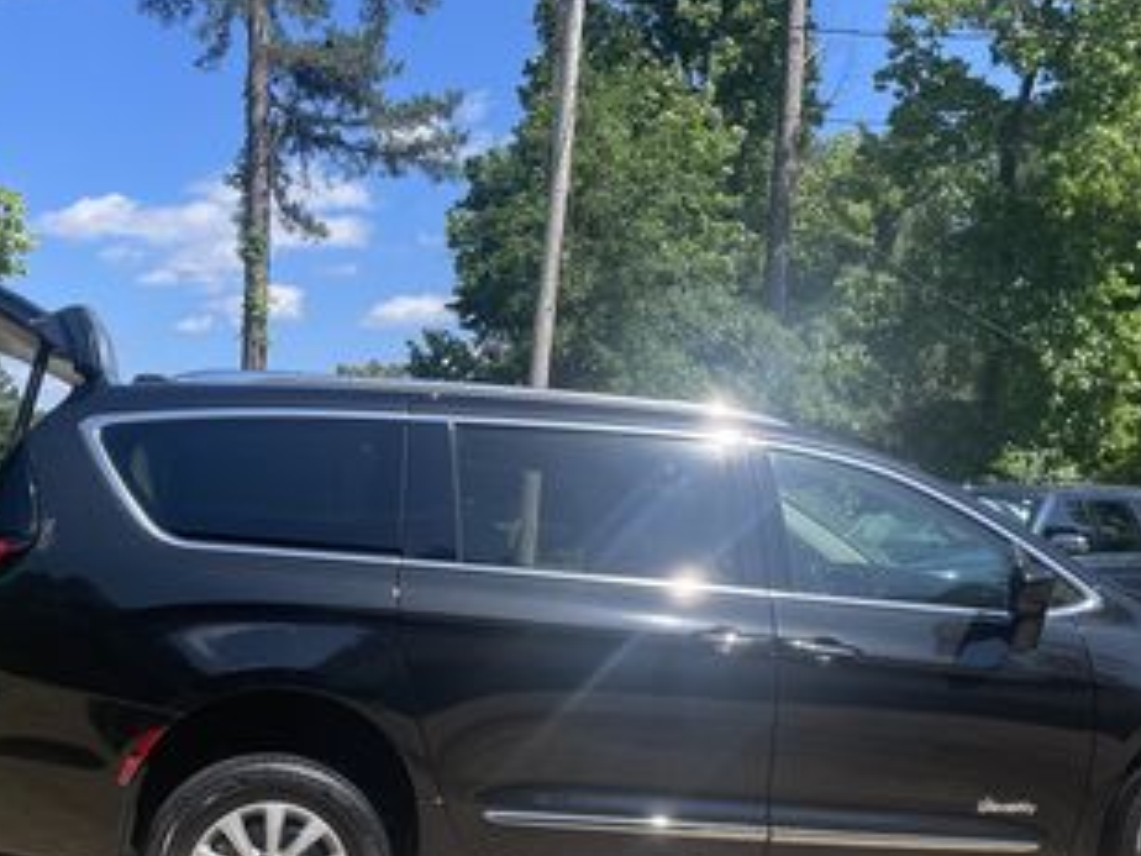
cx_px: 504
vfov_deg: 36.1
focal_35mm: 39
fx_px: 1286
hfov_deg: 47.8
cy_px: 623
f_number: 1.6
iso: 32
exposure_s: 1/2387
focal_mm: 5.1
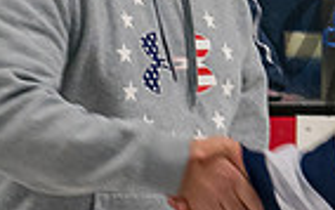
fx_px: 4066
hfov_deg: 4.7
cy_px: 77
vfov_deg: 3.0
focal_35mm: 445
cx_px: 376
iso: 640
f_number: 4.5
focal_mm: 50
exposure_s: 1/200
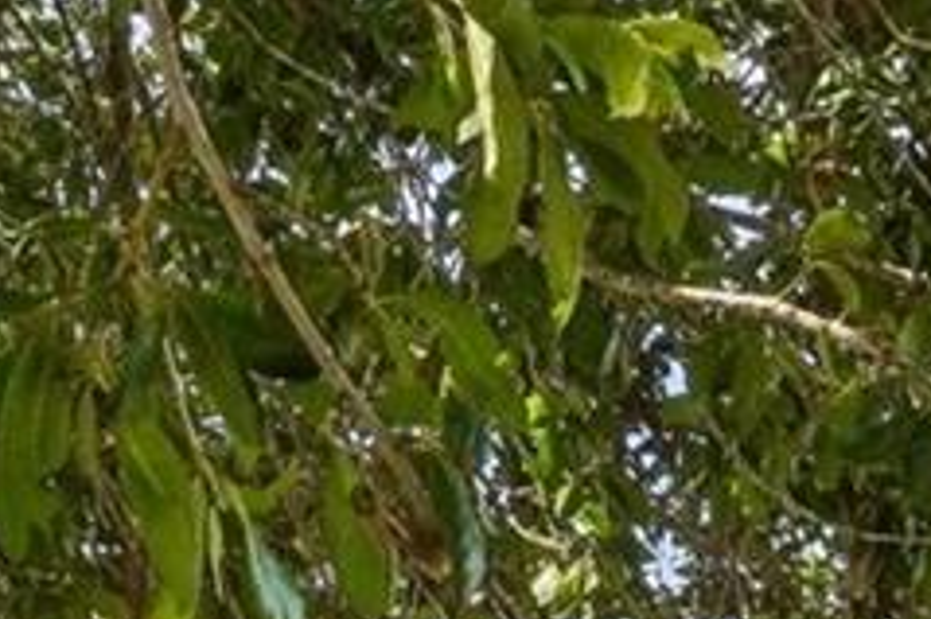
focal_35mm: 134
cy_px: 1880
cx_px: 1348
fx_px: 3463
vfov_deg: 8.5
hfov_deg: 14.4
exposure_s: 1/30
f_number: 20
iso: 160
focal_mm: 20
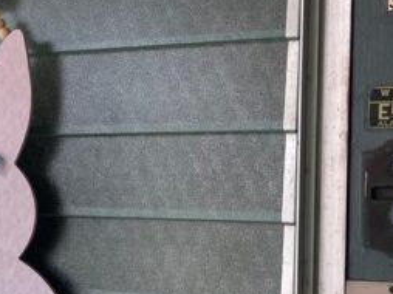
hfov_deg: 16.4
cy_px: 215
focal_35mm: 105
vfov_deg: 14.0
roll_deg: +0.0
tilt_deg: -1.4
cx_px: -257
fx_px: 1191
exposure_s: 1/121
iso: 40
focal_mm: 5.96
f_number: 1.6
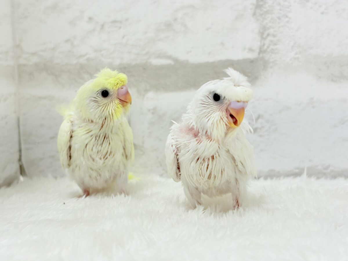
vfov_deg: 28.0
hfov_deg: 36.8
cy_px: 130
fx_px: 523
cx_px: 174
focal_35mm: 52
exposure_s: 1/100
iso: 64
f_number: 1.6
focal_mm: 5.96
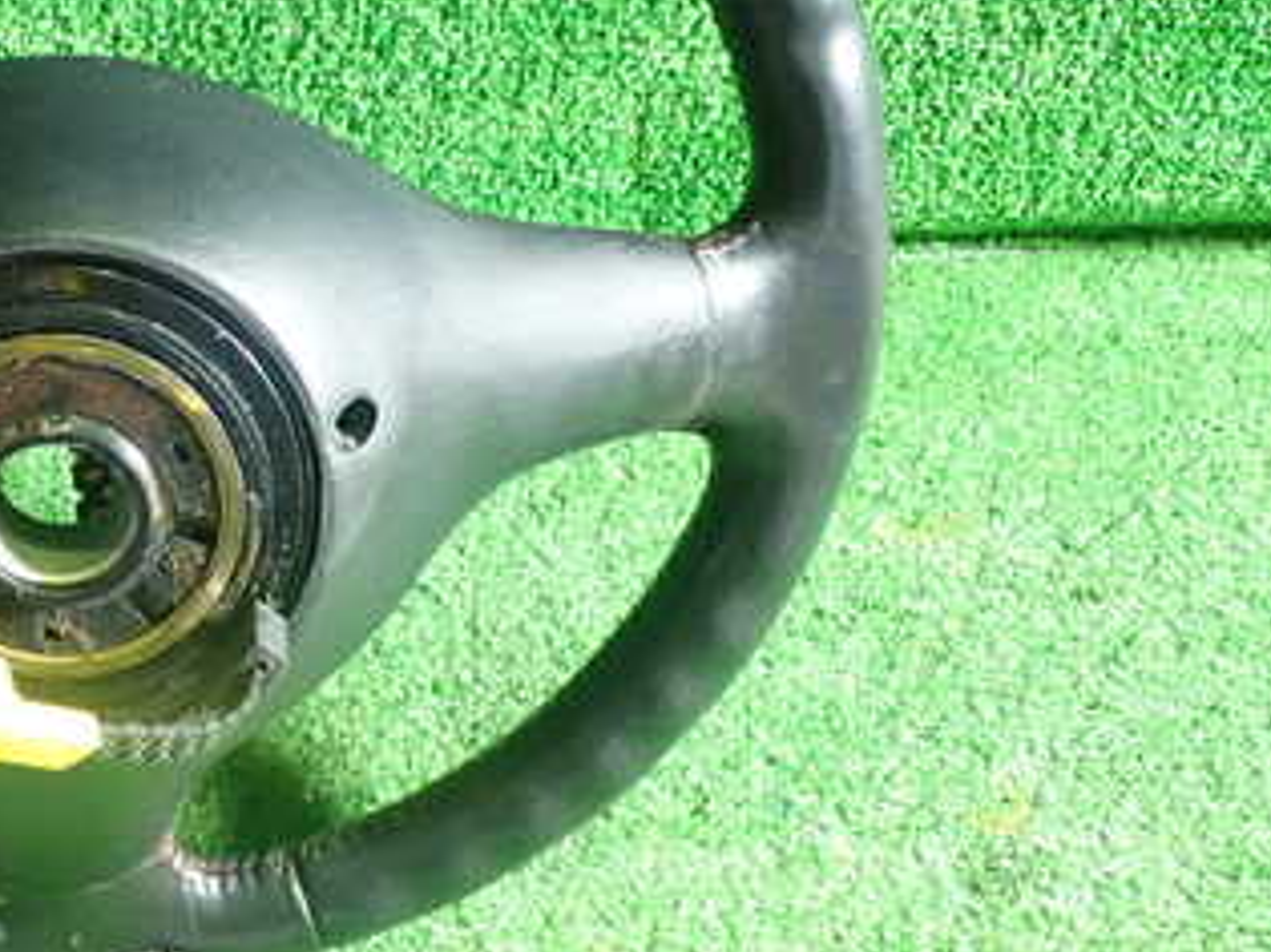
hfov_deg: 30.1
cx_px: 93
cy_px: 226
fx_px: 2239
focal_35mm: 61
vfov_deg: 23.7
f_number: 2.4
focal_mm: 5.79
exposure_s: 1/30
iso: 500
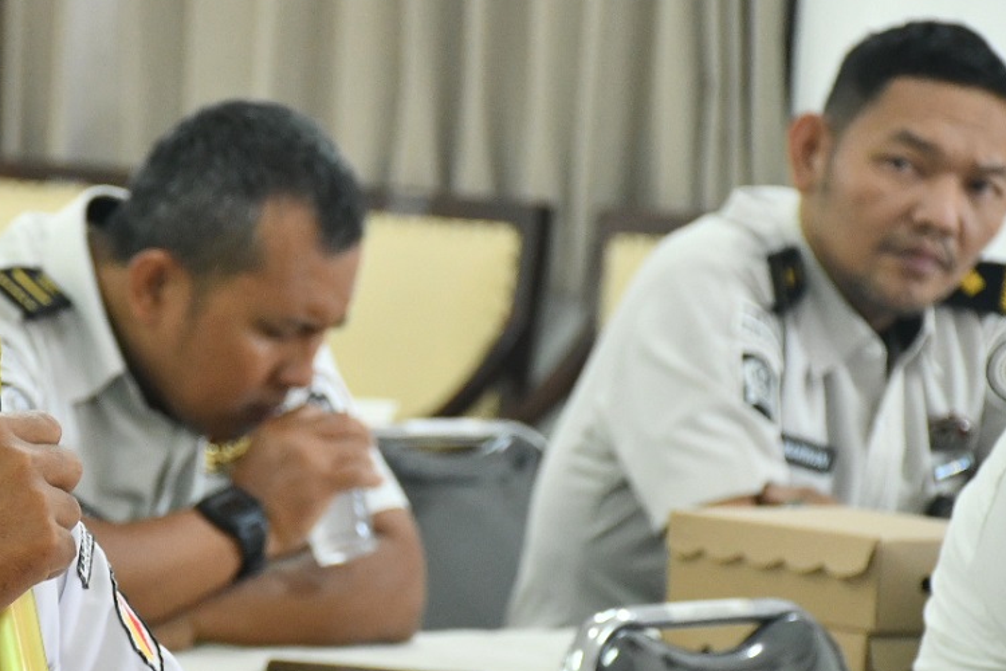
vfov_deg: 5.4
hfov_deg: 8.1
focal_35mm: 254
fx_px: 7097
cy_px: 436
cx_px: 148
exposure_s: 1/30
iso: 2000
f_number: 5.3
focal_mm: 85
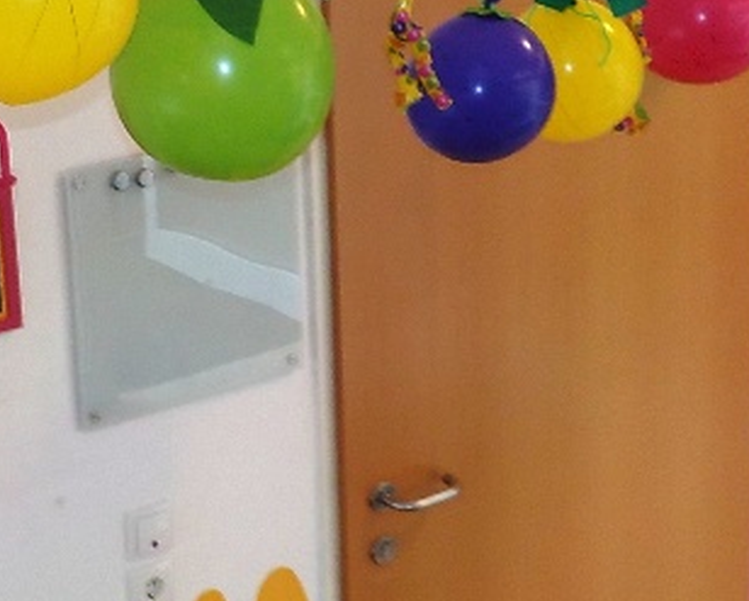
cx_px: -5
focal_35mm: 76
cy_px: 182
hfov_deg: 23.9
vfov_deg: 20.1
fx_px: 1686
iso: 220
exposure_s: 1/30
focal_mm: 4.1
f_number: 3.3
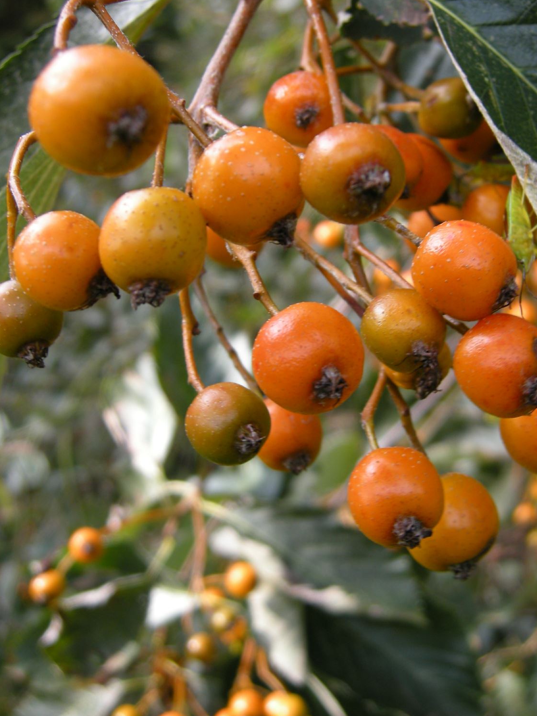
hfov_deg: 30.8
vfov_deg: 40.4
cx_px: 306
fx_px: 972
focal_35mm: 47
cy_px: 323
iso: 64
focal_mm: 7.5
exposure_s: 1/60.6
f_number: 3
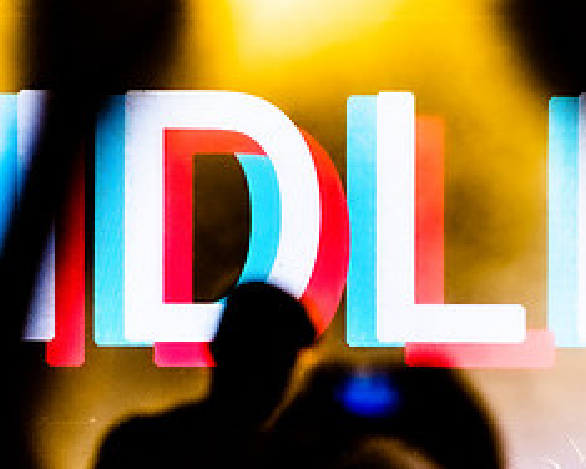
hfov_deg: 4.2
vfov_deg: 3.4
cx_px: 326
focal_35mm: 456
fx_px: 7909
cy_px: 258
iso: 2000
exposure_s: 1/800
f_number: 2.8
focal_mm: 170
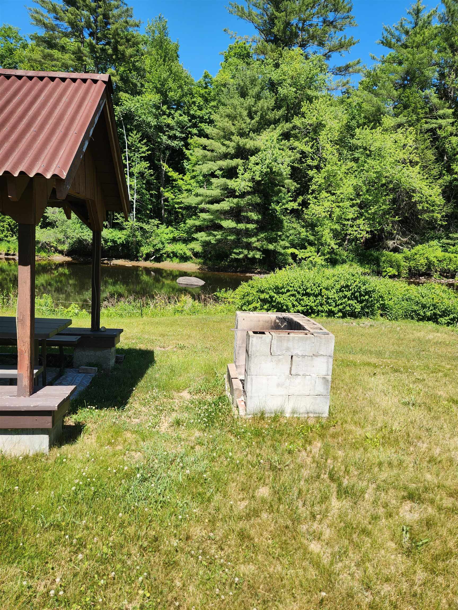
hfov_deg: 58.9
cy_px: 305
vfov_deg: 73.9
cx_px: 229
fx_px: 406
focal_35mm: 23
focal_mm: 5.4
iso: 20
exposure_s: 1/887
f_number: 1.8
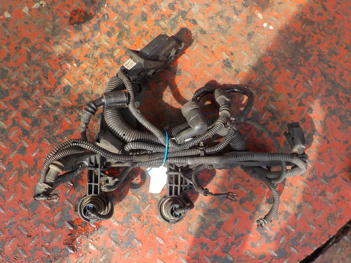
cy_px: 132
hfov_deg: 60.0
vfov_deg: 46.8
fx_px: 304
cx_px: 176
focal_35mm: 30
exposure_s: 1/200
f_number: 3.3
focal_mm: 4.1
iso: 125
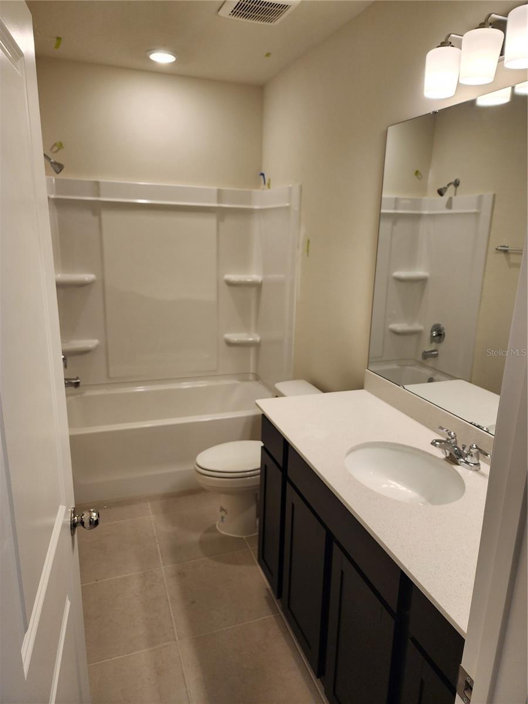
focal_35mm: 23
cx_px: 264
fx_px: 468
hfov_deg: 58.9
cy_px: 352
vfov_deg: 73.9
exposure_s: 1/120
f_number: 1.8
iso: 80
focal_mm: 6.4
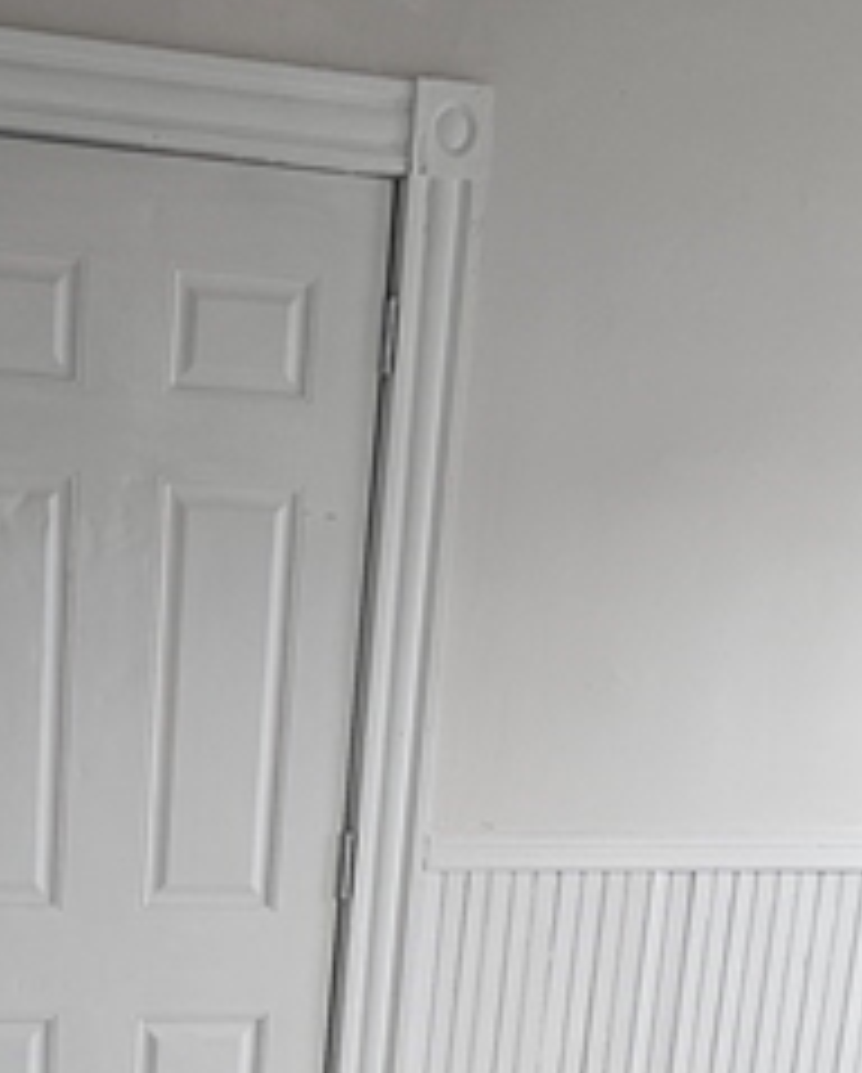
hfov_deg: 21.0
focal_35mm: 72
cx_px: 153
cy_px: 1194
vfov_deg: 24.5
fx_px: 2290
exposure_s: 1/207
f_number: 1.7
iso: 160
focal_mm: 6.3
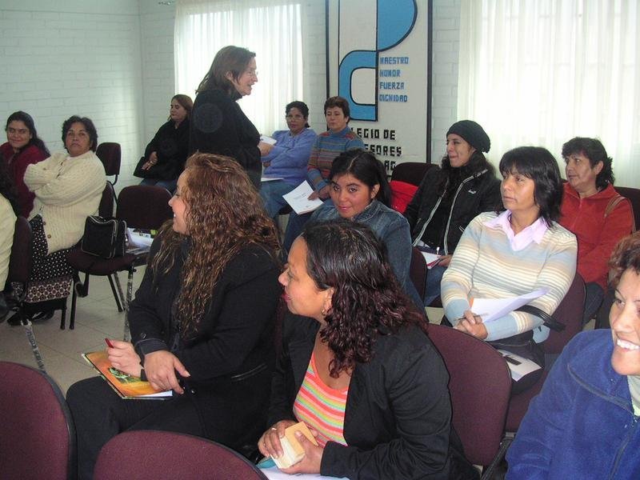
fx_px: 684
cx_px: 320
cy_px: 240
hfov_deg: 50.1
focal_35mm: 37
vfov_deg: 38.7
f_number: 2.7
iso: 246
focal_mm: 5.6
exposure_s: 1/60
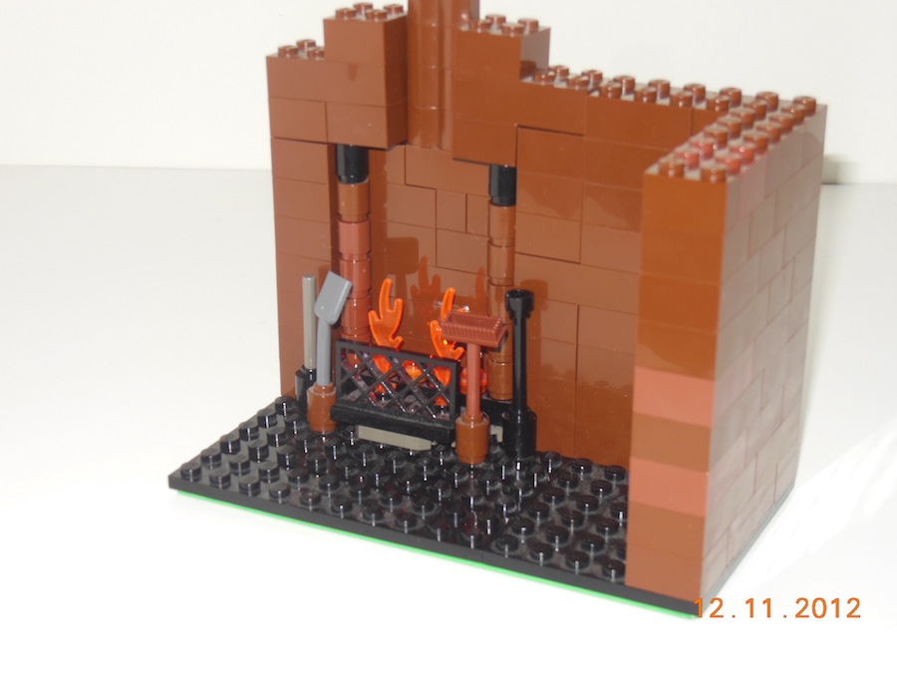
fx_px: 1710
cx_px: 448
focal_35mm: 66
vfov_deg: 22.3
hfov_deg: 29.4
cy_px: 336
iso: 125
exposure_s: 1/60
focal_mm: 11.7
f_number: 4.3
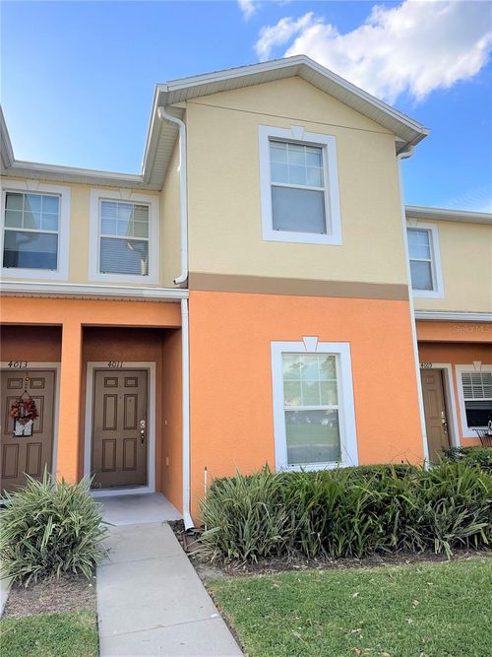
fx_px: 493
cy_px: 328
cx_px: 246
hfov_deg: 53.0
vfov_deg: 67.3
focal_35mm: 26
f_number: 1.6
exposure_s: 1/1513
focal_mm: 5.1
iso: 32
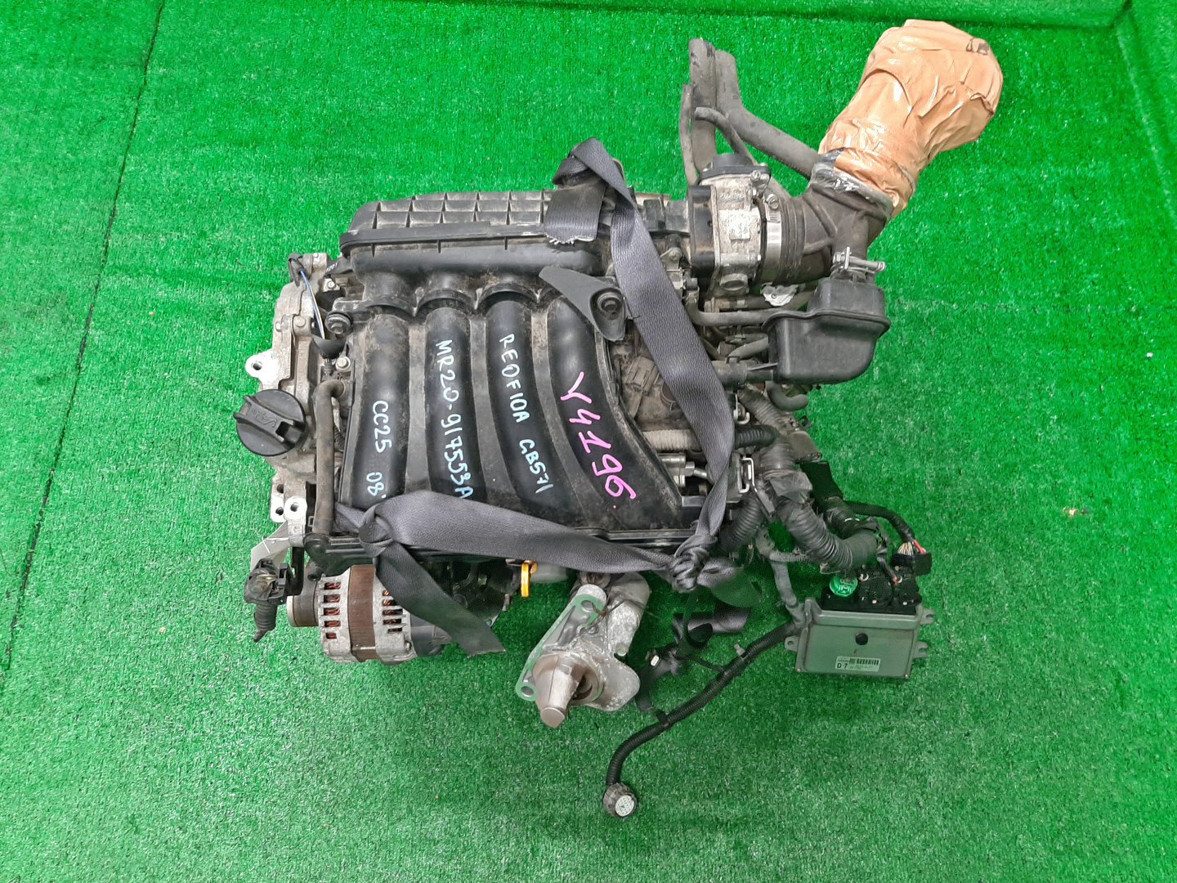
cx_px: 588
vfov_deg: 53.1
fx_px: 884
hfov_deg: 67.3
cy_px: 442
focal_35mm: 26
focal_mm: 3.93
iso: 182
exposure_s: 1/50
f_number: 1.7
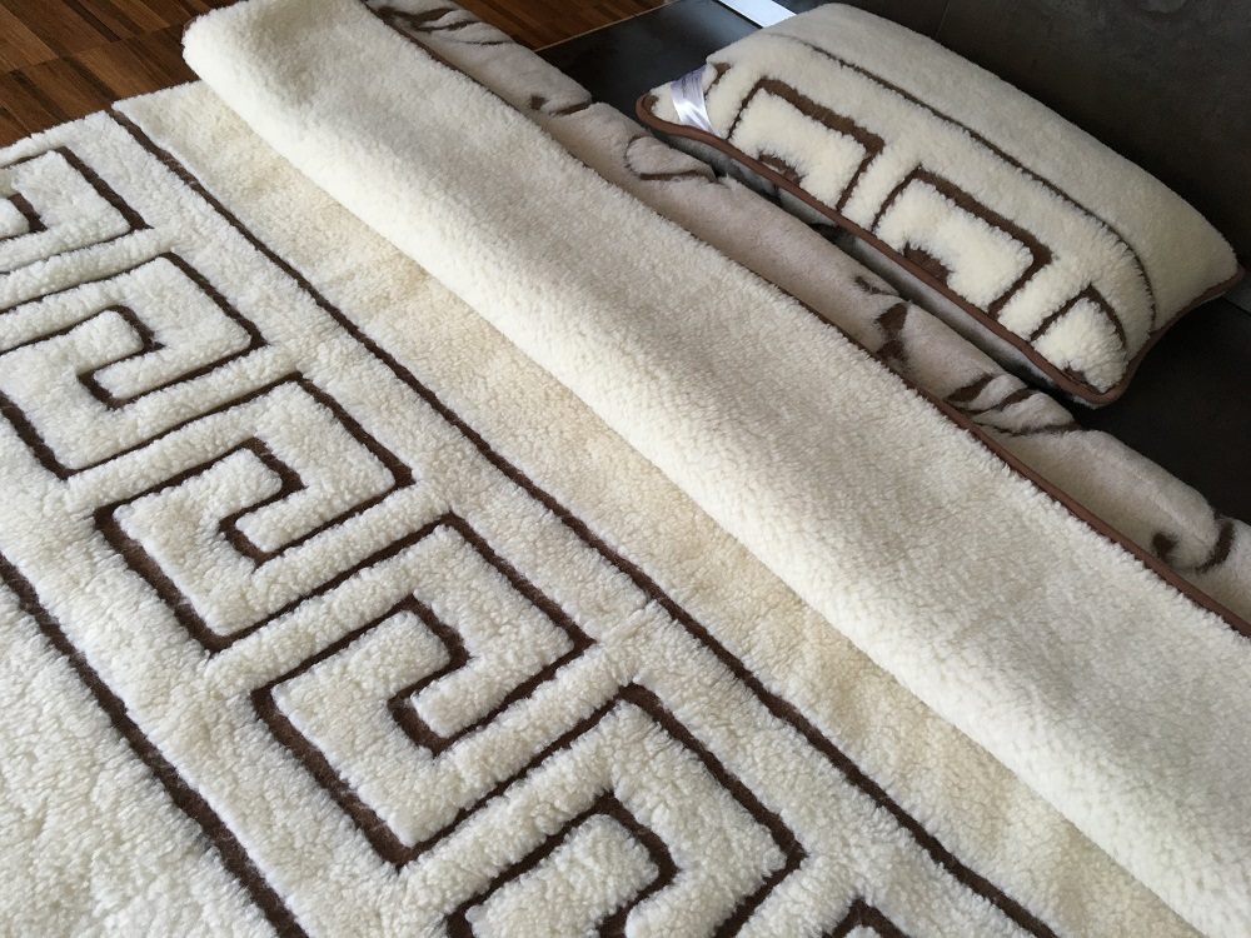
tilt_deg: -49.5
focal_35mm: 29
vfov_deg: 48.2
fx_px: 1048
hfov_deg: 61.7
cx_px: 626
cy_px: 469
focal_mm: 4.15
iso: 125
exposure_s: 1/33
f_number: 2.2
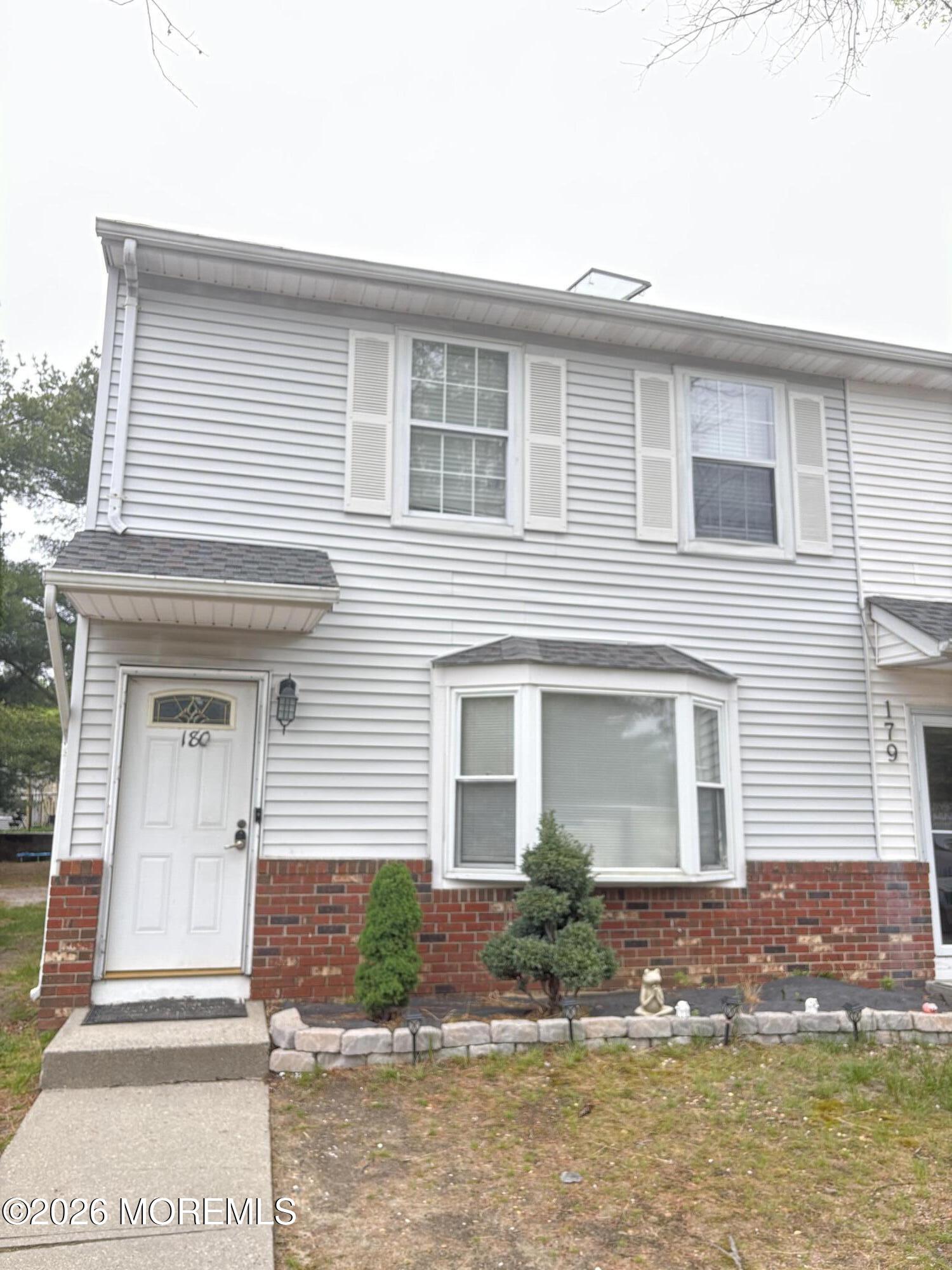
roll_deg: -0.6
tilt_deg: +11.0
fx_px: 953
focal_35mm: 26
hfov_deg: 53.1
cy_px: 635
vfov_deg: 67.3
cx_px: 476
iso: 32
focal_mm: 5.96
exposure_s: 1/146
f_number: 1.6
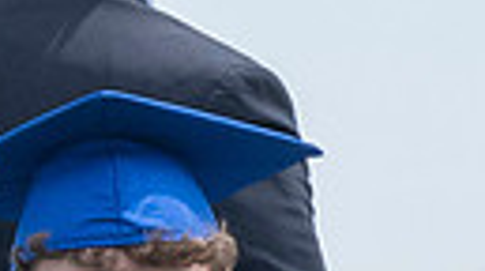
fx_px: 11360
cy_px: 679
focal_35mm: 885
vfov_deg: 1.4
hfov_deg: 2.4
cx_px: -747
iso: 200
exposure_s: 1/250
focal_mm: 70
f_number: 13
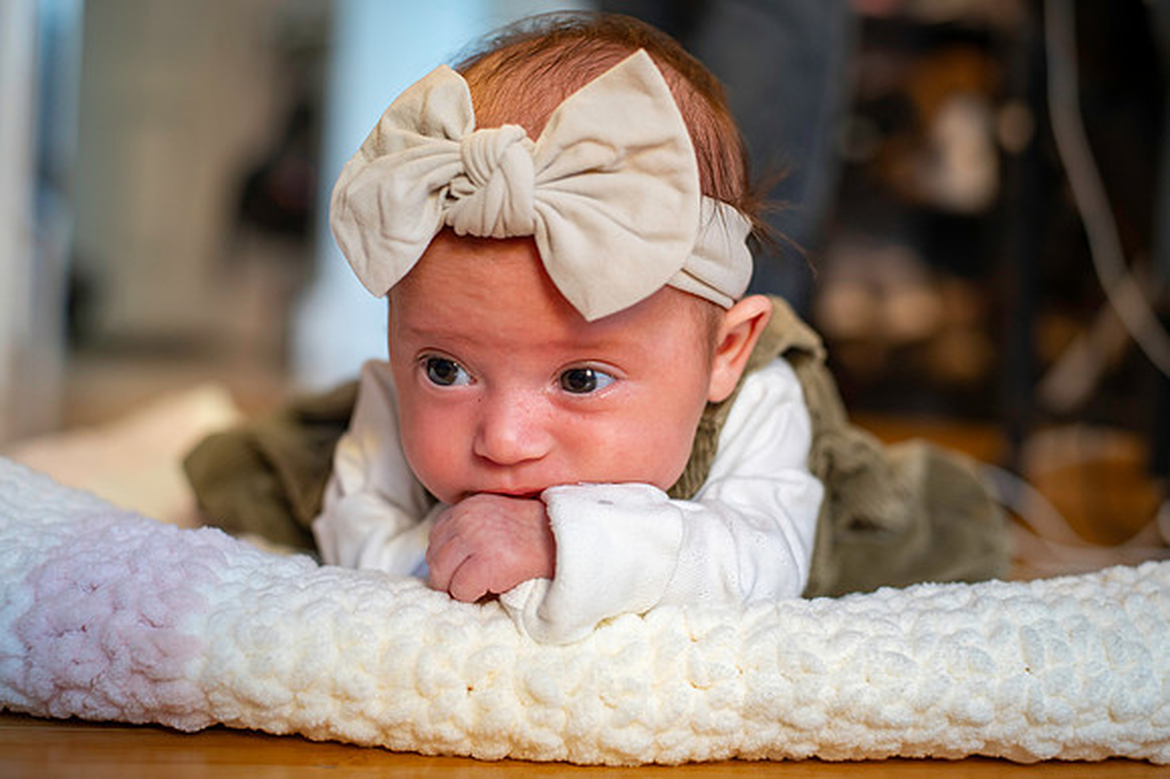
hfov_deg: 39.6
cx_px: 585
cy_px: 390
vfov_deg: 27.0
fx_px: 1624
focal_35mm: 50
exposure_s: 1/60
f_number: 3.2
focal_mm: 50
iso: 1000
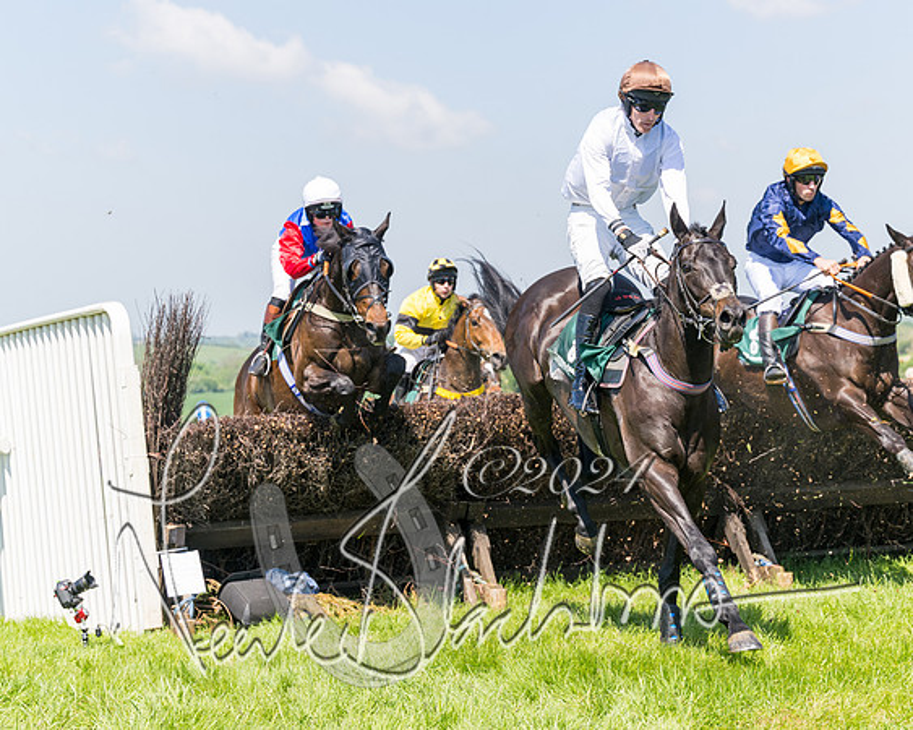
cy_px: 343
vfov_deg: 17.7
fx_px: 2337
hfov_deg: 22.1
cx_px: 502
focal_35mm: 87
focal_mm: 70
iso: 200
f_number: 5
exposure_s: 1/1250
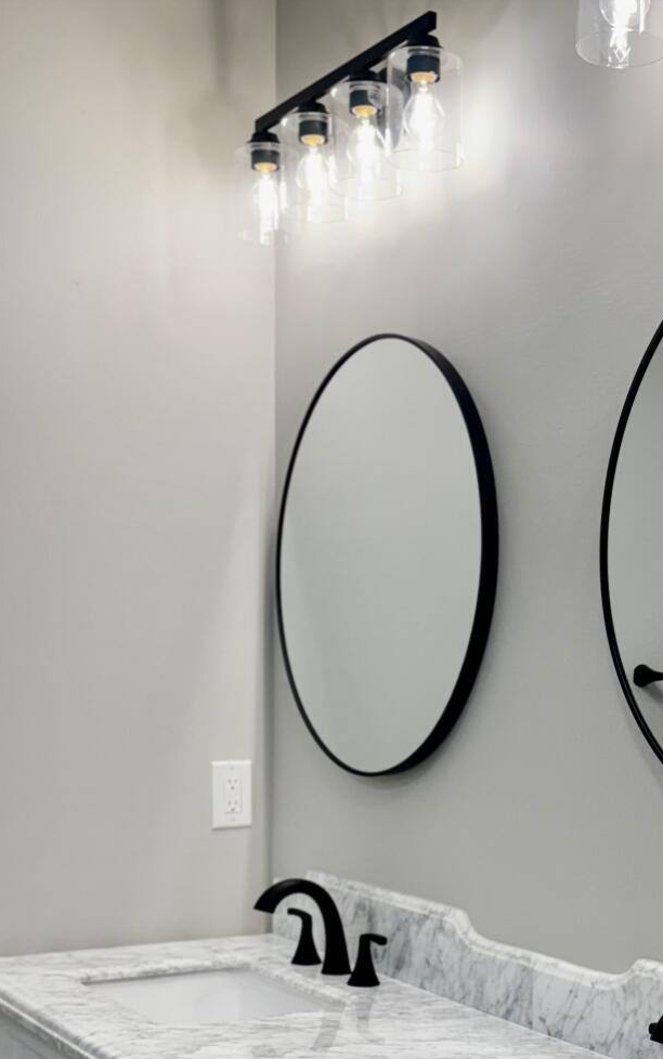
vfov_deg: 37.9
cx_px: 554
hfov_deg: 24.4
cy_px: 786
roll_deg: -1.4
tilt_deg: -5.4
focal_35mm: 52
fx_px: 1502
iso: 80
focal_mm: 6.76
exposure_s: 1/263
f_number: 1.78
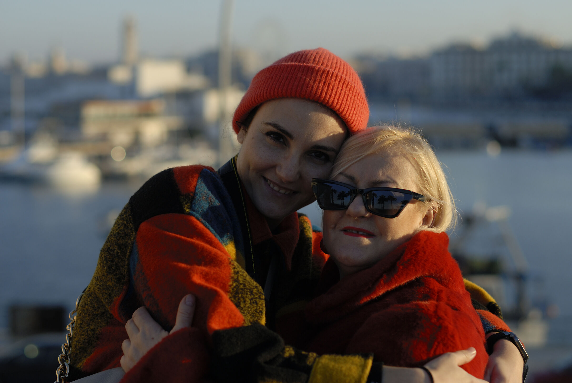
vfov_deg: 18.2
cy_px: 192
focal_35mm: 75
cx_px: 286
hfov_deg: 27.0
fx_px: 1193
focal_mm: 50
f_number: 2.5
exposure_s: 1/1250
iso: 100
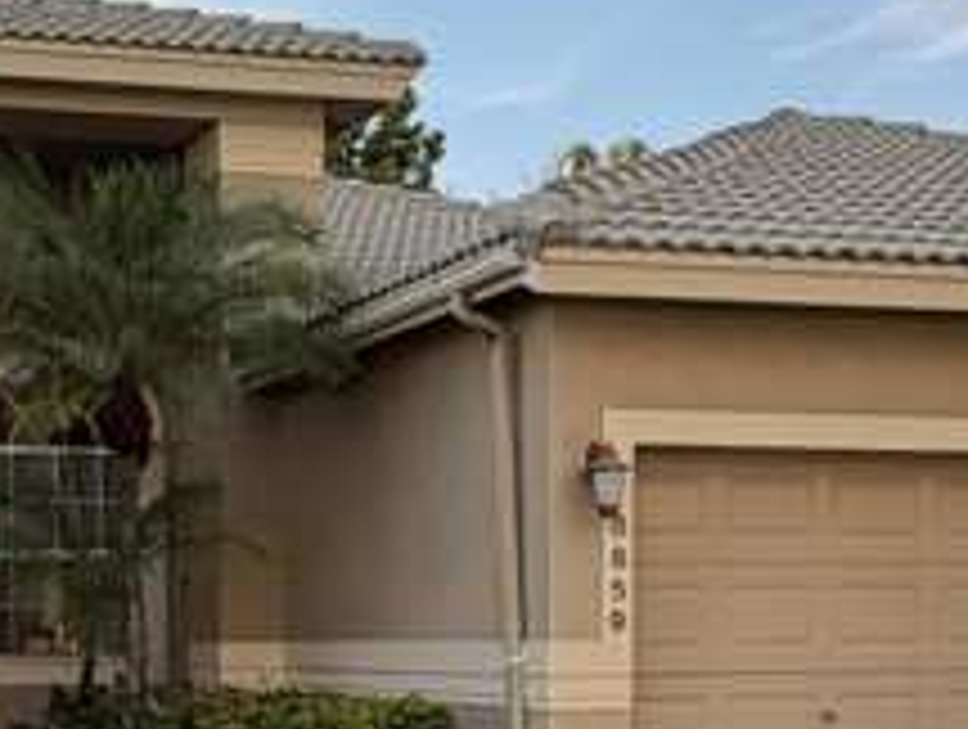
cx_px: 86
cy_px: 644
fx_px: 1457
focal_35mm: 52
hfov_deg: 34.6
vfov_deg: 27.2
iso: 64
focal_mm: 2.22
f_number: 2.2
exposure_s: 1/455
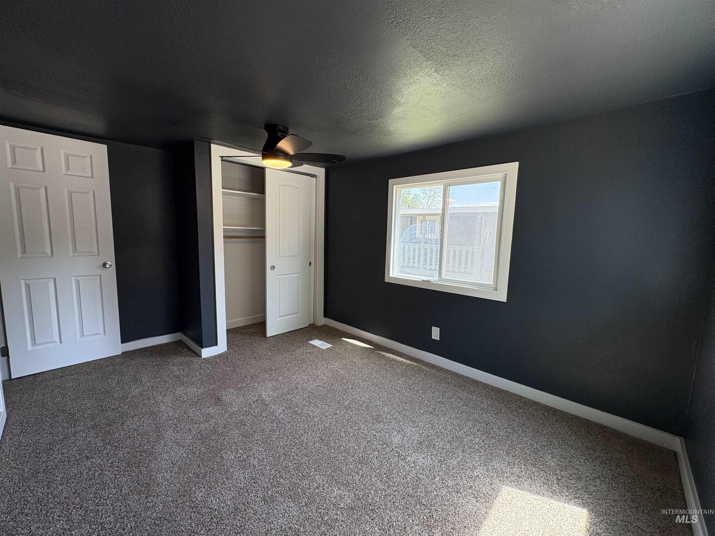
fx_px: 289
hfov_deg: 102.1
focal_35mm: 14
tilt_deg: -6.9
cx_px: 358
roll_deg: -1.2
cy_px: 268
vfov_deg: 85.7
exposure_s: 1/113
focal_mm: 2.22
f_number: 2.2
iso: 100
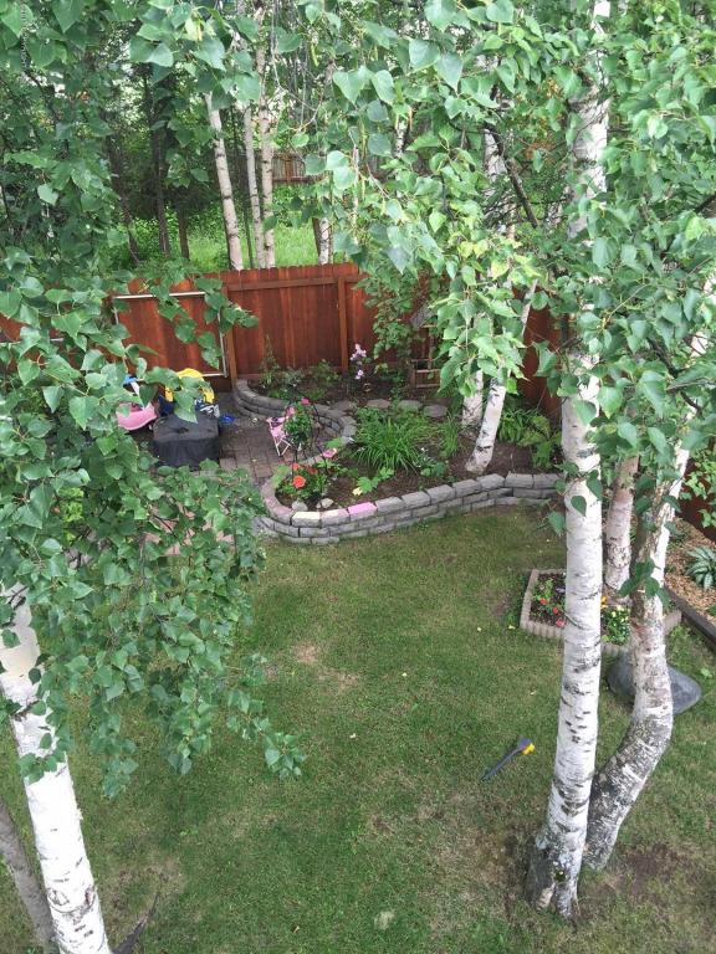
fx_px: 800
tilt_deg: -25.0
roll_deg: +1.9
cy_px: 477
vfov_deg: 61.7
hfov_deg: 48.2
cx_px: 358
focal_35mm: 29
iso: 40
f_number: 2.2
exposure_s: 1/60
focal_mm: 4.15
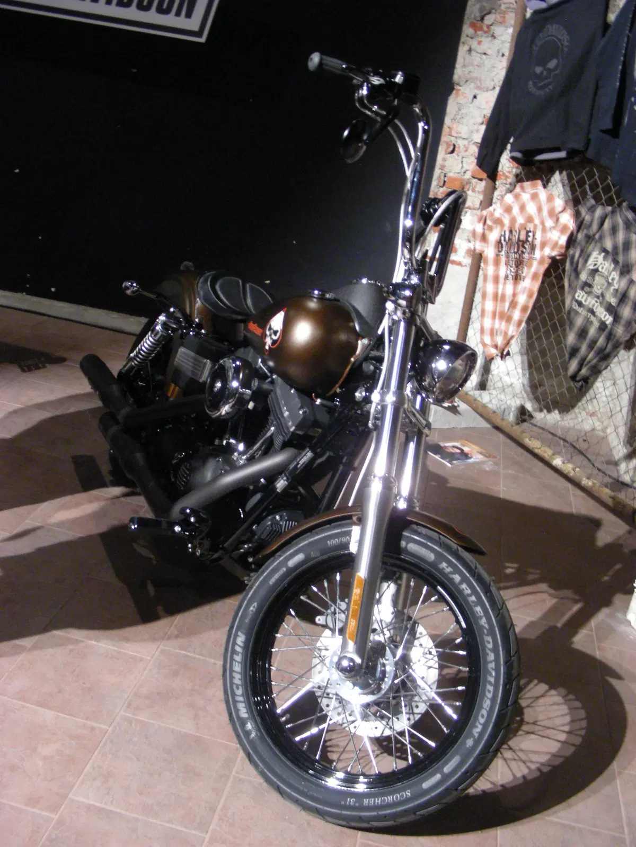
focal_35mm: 38
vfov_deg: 49.0
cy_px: 424
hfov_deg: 37.7
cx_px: 318
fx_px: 931
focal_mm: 6.3
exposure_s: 1/8
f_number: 3.5
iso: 243
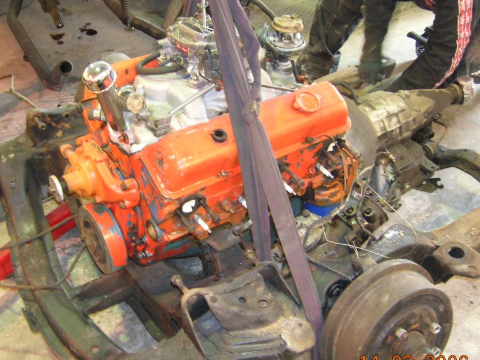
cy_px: 187
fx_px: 582
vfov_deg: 34.4
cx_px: 212
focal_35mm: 42
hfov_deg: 44.7
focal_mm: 5.7
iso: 200
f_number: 2.9
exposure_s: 1/7.9
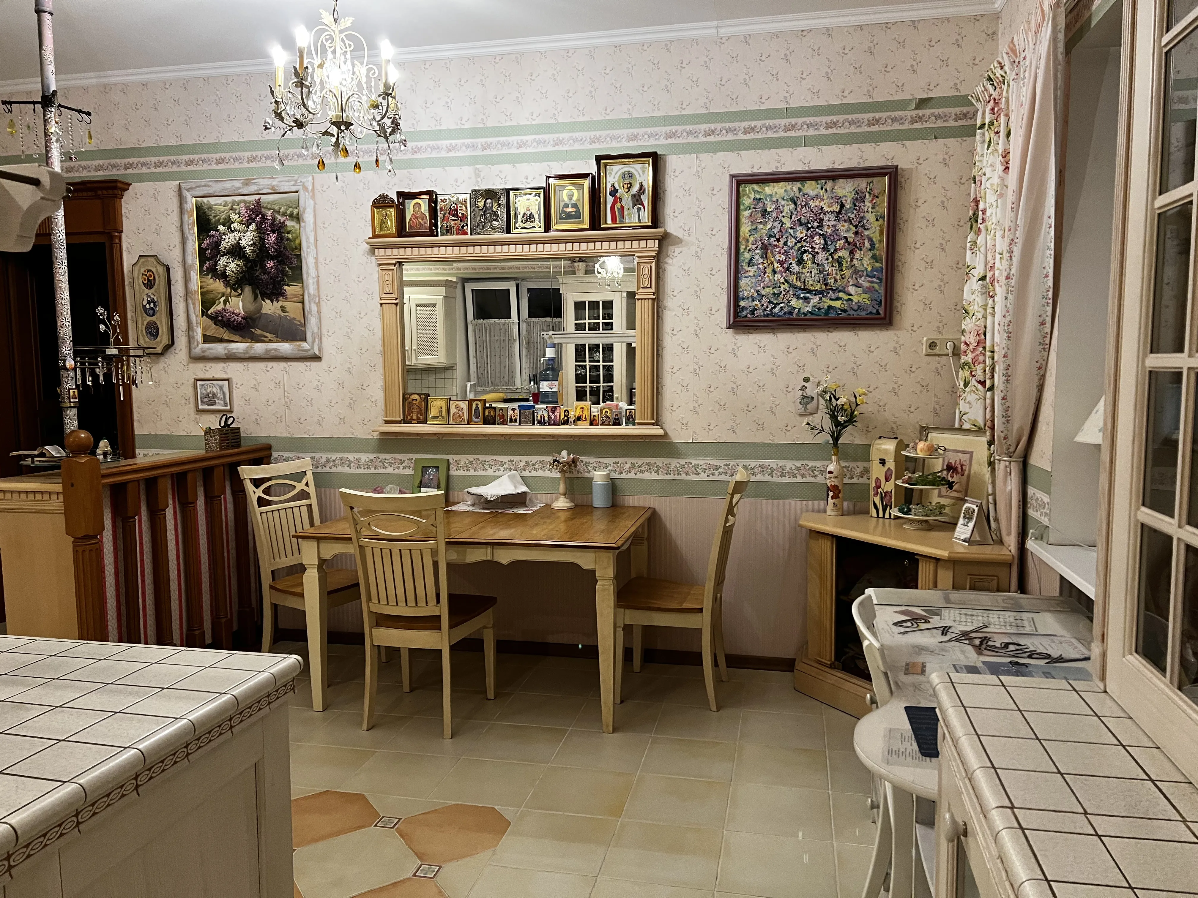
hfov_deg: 67.3
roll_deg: +1.3
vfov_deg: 53.1
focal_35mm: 26
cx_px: 599
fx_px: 900
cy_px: 449
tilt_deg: -3.9
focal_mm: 5.7
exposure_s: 1/50
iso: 160
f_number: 1.5
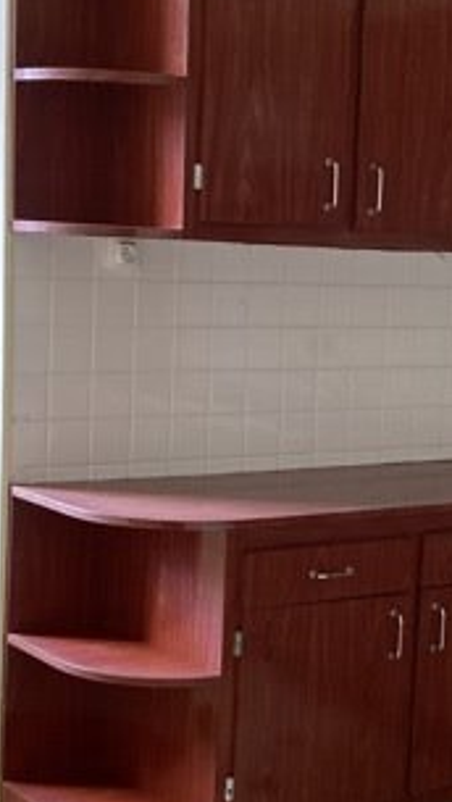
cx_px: 360
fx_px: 1701
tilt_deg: -8.6
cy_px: 505
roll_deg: -3.1
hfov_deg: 15.0
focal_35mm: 80
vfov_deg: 26.4
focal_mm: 3.99
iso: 125
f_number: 1.8
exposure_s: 1/60
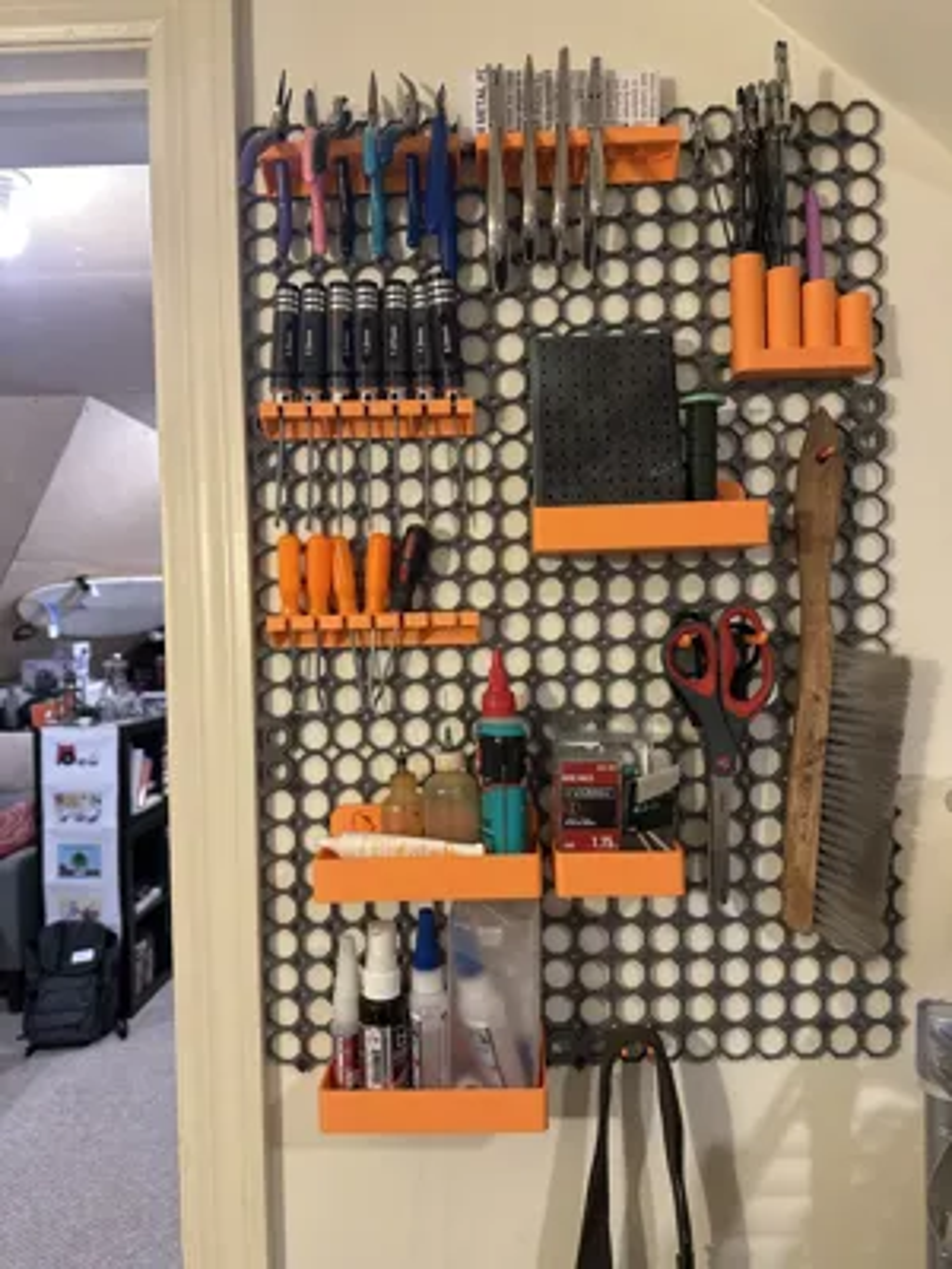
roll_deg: +0.9
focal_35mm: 24
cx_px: 476
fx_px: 880
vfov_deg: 71.6
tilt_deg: -0.4
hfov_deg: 56.8
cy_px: 634
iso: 500
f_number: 1.78
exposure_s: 1/60
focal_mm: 6.86
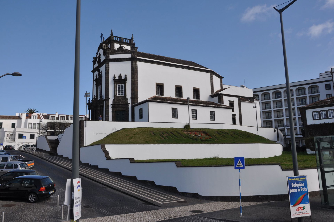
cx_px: 167
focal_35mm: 33
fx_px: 306
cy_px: 111
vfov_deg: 39.9
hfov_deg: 57.3
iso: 200
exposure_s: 1/350
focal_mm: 22
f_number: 9.5
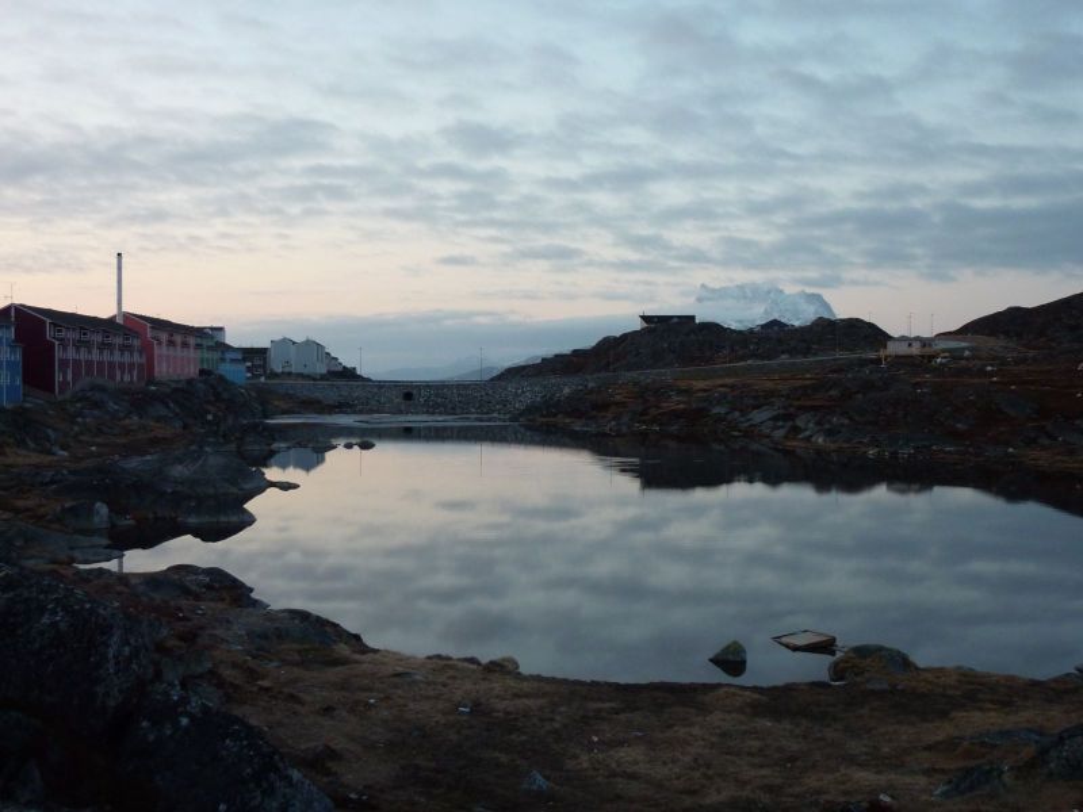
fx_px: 1314
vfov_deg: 34.3
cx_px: 542
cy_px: 406
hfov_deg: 44.8
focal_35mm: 42
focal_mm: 6.9
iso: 160
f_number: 3.7
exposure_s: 1/30
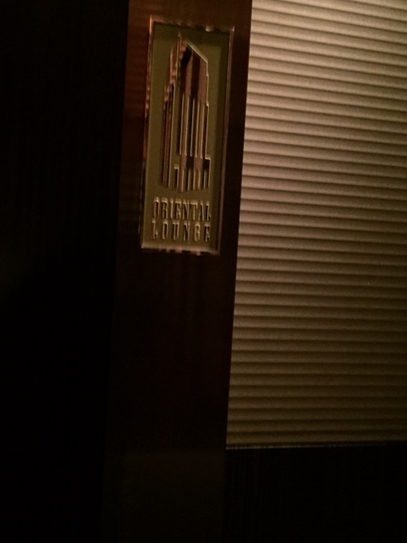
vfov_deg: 53.9
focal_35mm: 34
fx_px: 533
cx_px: 227
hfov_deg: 41.7
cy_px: 250
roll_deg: -3.3
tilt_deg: -0.2
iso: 800
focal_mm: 4.15
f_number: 2.2
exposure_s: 1/15
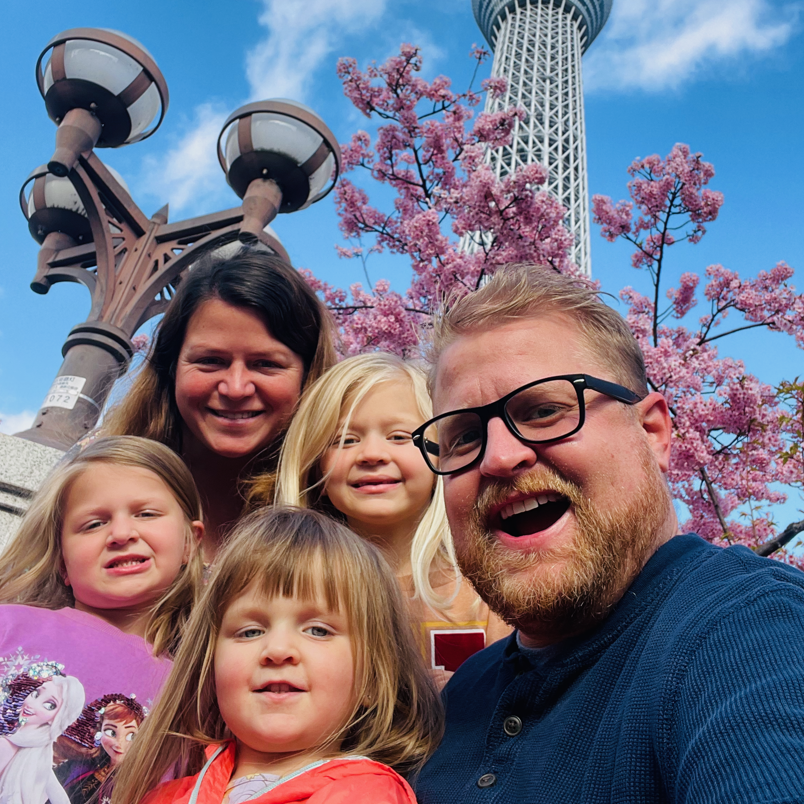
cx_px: 402
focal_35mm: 36
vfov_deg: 45.4
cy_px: 276
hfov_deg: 46.0
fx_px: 946
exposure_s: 1/166
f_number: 2.2
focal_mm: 2.71
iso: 25
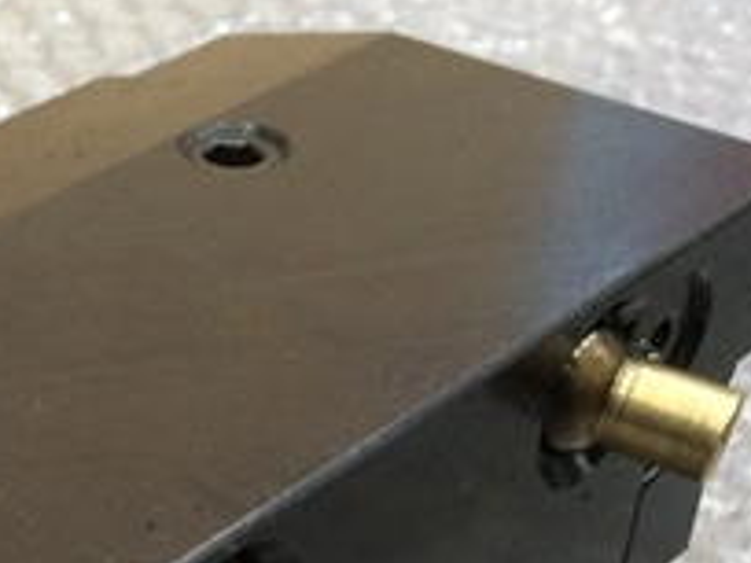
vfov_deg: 15.3
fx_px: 1974
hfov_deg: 20.6
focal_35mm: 91
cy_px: 776
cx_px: -48
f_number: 2.2
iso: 160
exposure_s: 1/30
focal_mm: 4.15
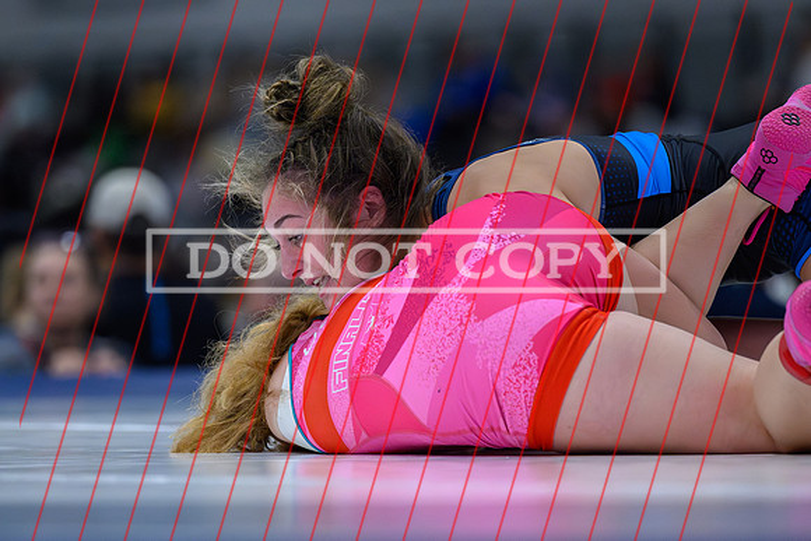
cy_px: 341
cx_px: 329
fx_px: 7862
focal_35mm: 349
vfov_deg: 3.9
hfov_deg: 5.9
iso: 5000
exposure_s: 1/800
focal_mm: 195
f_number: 2.8
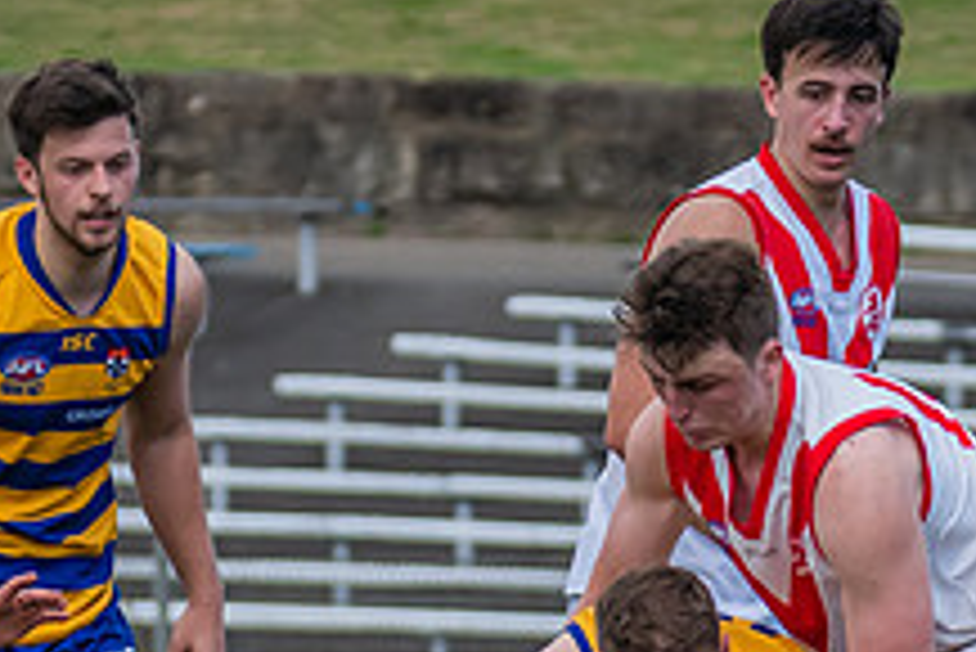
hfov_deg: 2.0
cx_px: 297
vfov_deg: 1.3
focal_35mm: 1055
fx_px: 28620
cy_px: 802
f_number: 5.6
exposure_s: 1/1600
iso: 800
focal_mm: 210
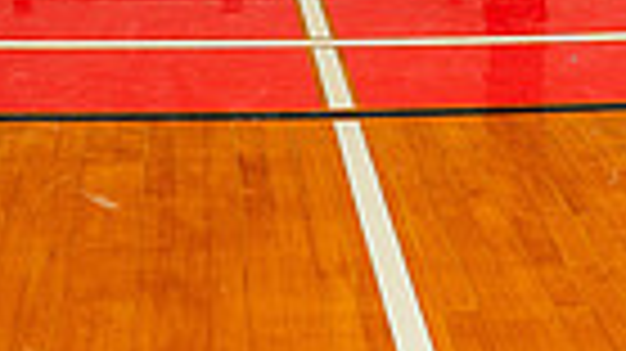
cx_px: 282
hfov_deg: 21.0
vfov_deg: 10.1
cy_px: -531
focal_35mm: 102
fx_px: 1692
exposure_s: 1/250
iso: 100
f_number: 5.6
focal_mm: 20
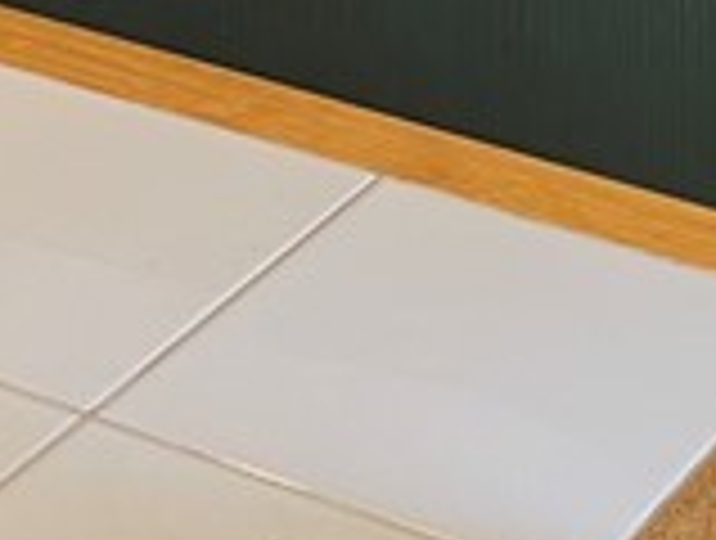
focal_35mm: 167
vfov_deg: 8.4
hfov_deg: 11.8
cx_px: 284
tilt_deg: -15.8
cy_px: -580
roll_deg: +1.9
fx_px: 3462
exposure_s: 1/60
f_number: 1.6
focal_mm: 5.1
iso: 160
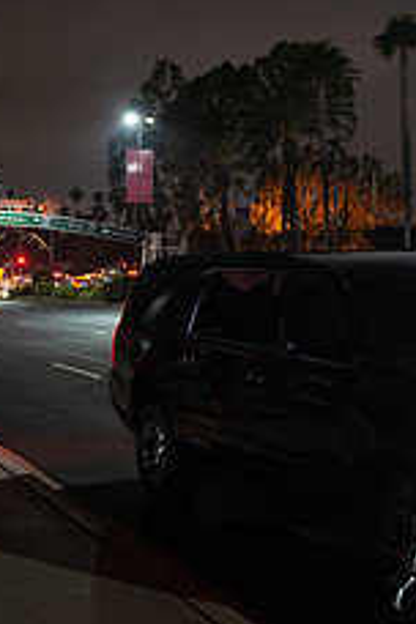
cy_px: 278
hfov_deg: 21.9
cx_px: 74
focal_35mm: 61
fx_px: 1057
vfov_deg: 32.9
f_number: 2.8
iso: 1800
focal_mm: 24
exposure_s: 1/40
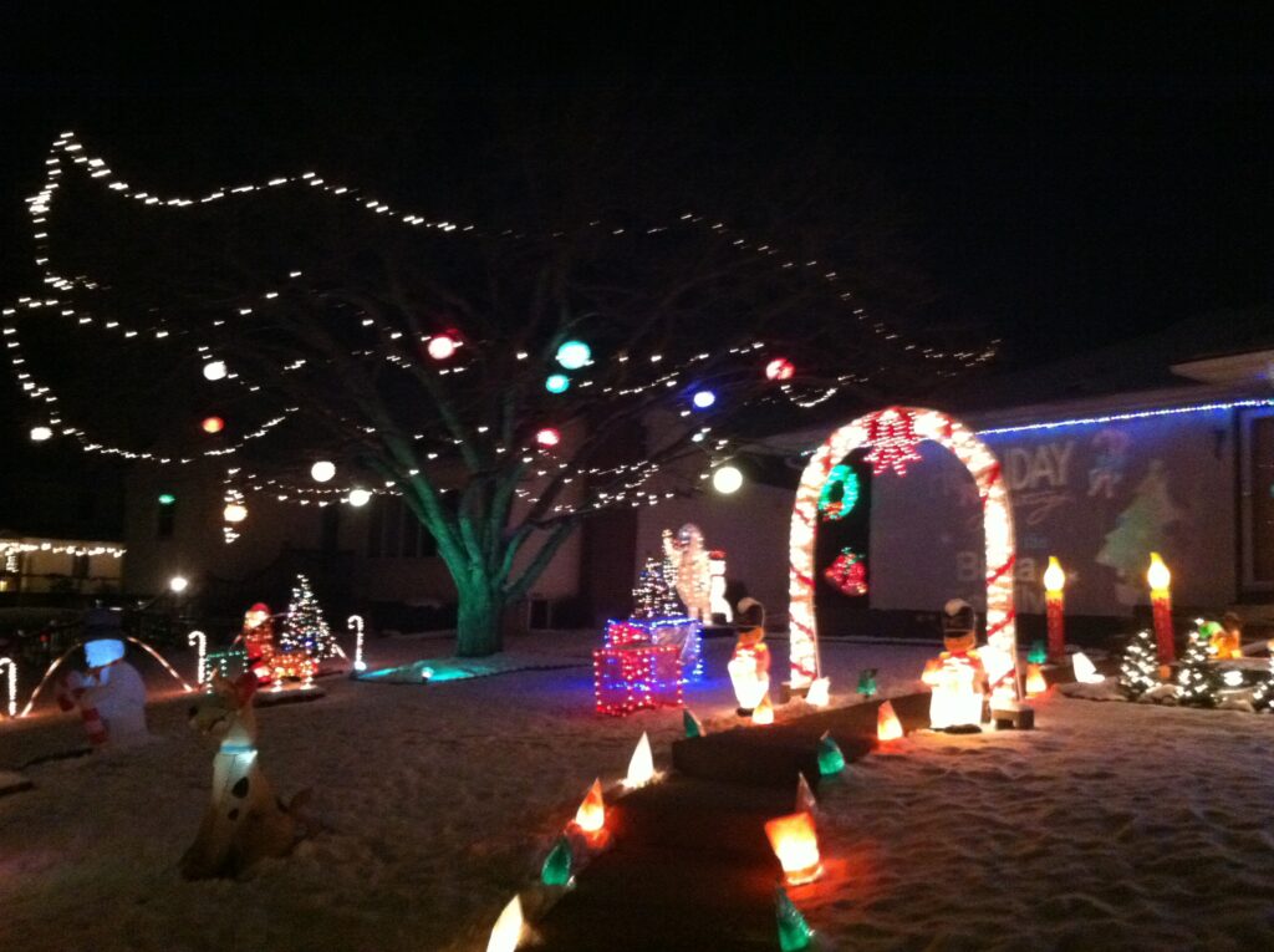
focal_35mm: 35
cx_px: 637
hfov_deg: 52.7
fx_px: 1286
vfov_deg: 40.6
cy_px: 476
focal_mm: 3.85
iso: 1000
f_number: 2.8
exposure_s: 1/17
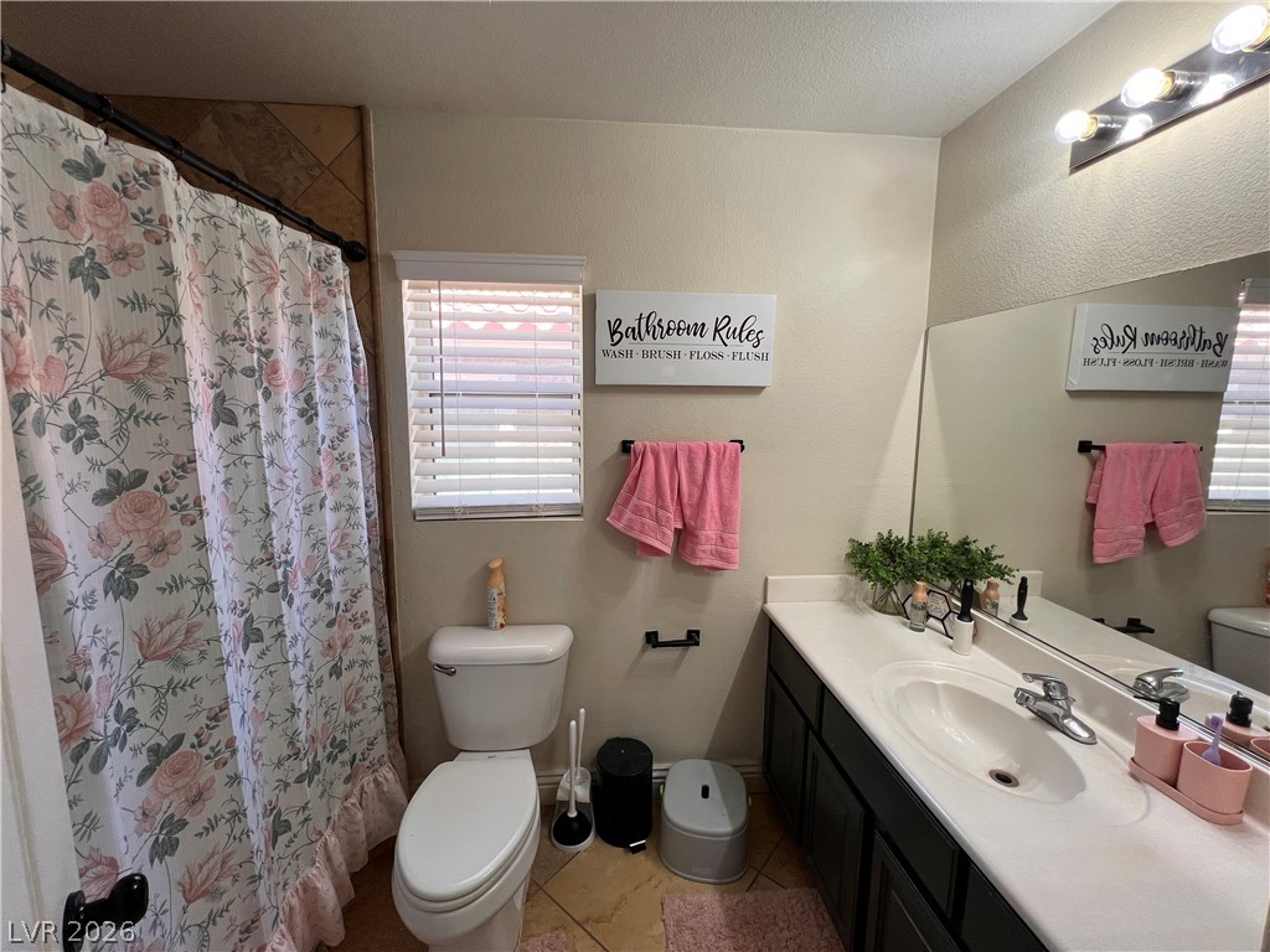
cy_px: 476
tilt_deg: -8.0
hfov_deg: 106.2
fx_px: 477
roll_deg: -0.8
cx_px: 635
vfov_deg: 89.9
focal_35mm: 13
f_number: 1.8
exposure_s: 1/120
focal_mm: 1.57
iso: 80
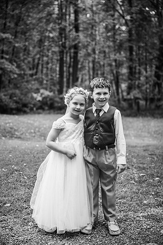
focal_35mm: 57
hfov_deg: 23.8
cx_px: 82
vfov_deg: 35.1
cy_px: 122
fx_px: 387
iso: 200
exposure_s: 1/400
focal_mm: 57
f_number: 2.8
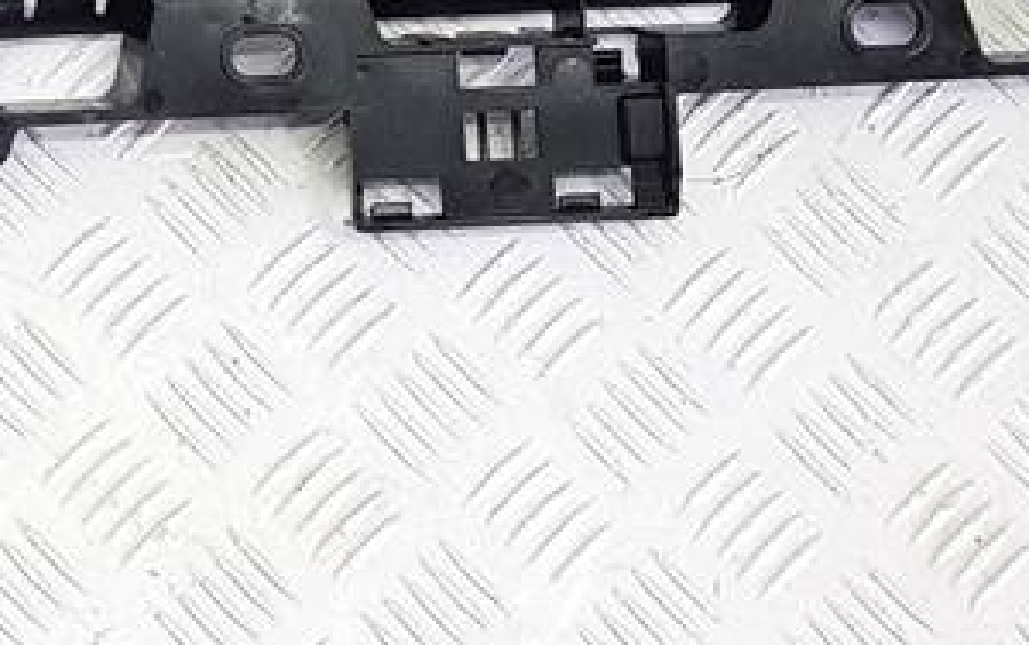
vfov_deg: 13.3
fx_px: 2638
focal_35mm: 94
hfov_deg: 20.5
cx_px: -247
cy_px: -250
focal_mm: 4.2
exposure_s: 1/100
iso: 80
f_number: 1.7
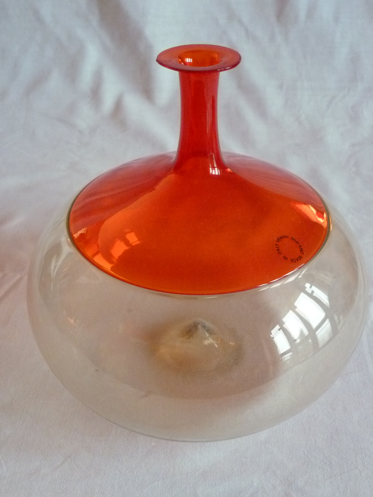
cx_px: 186
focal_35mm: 42
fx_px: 603
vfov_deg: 44.8
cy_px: 248
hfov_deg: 34.3
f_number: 3.3
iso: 800
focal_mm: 7.5
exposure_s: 1/25
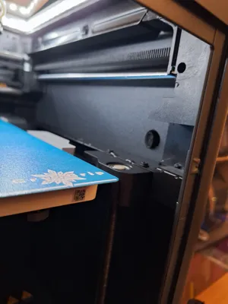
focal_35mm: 23
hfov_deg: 58.9
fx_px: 202
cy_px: 152
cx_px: 114
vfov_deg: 73.9
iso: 640
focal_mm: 5.54
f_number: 1.8
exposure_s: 1/20
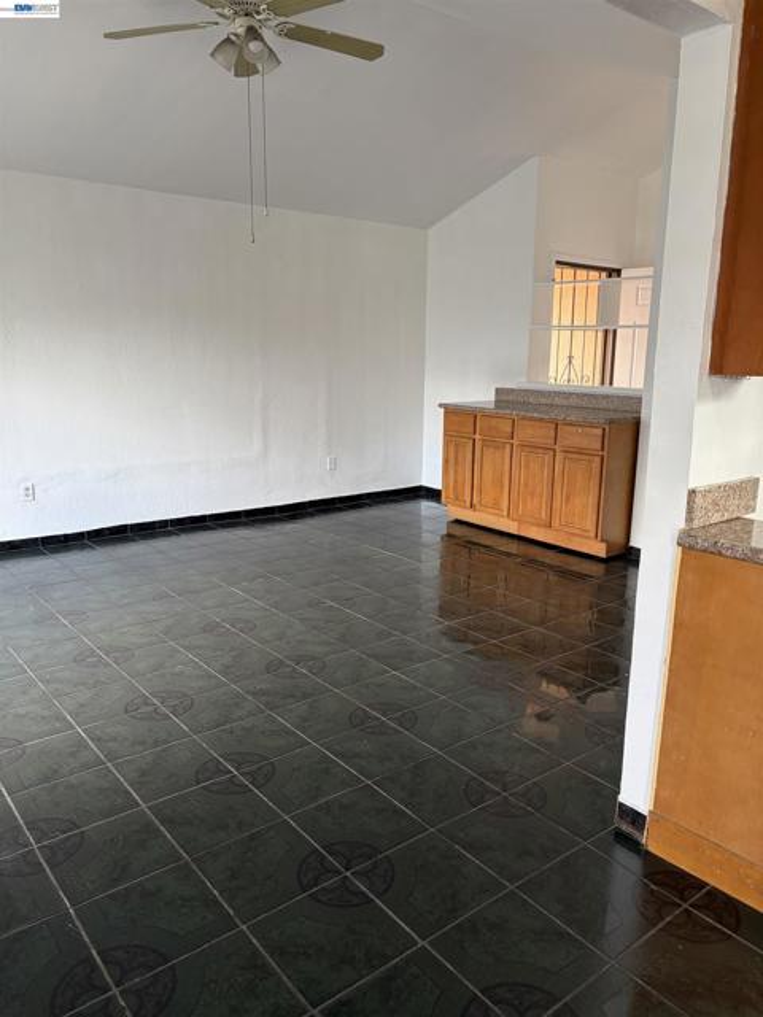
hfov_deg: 53.1
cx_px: 382
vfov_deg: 67.3
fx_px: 764
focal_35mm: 26
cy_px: 508
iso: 125
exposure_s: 1/60
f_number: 1.6
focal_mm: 5.96
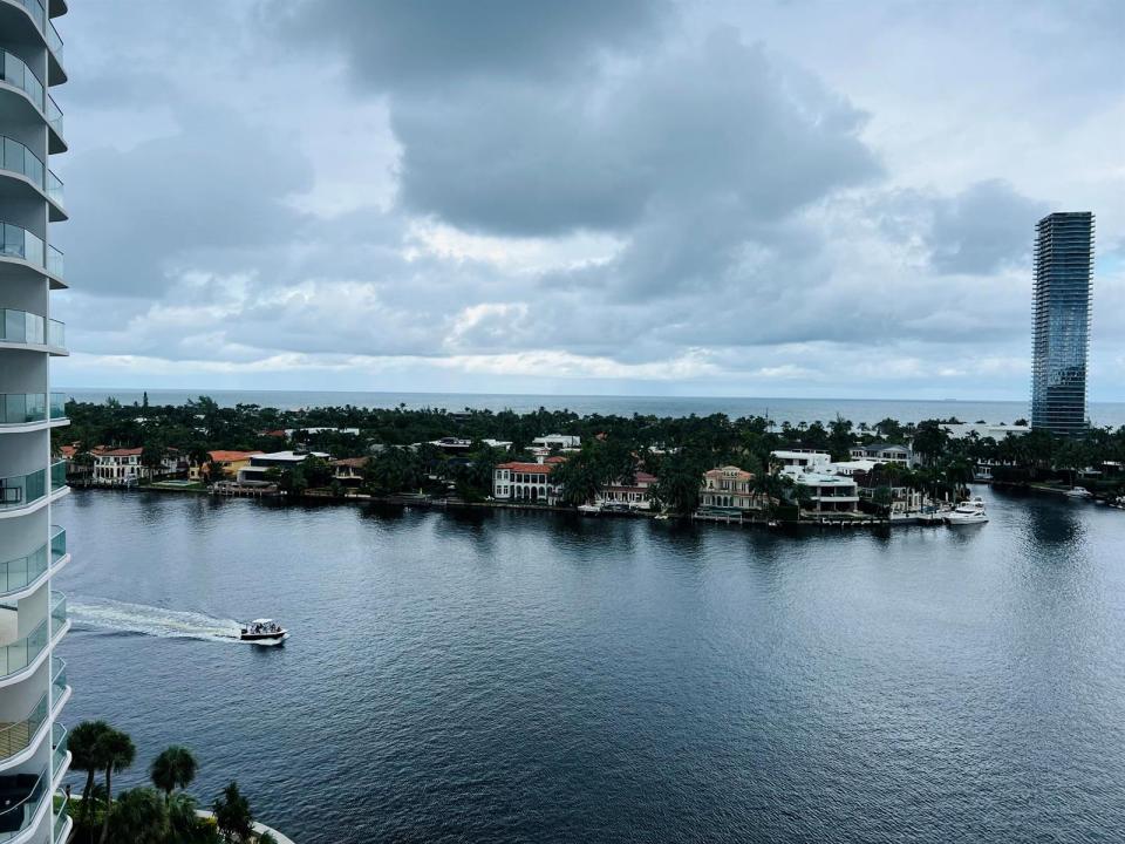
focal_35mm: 26
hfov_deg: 67.3
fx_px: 845
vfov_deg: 53.1
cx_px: 562
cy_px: 422
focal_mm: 5.7
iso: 50
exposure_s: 1/2299
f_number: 1.5
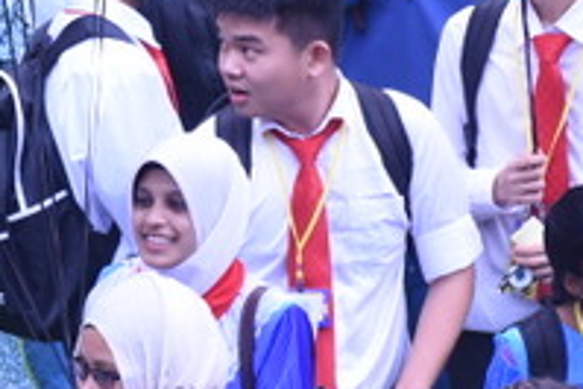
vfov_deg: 2.5
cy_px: 351
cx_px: 158
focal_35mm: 541
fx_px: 8767
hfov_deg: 3.8
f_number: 10
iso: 400
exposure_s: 1/160
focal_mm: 112
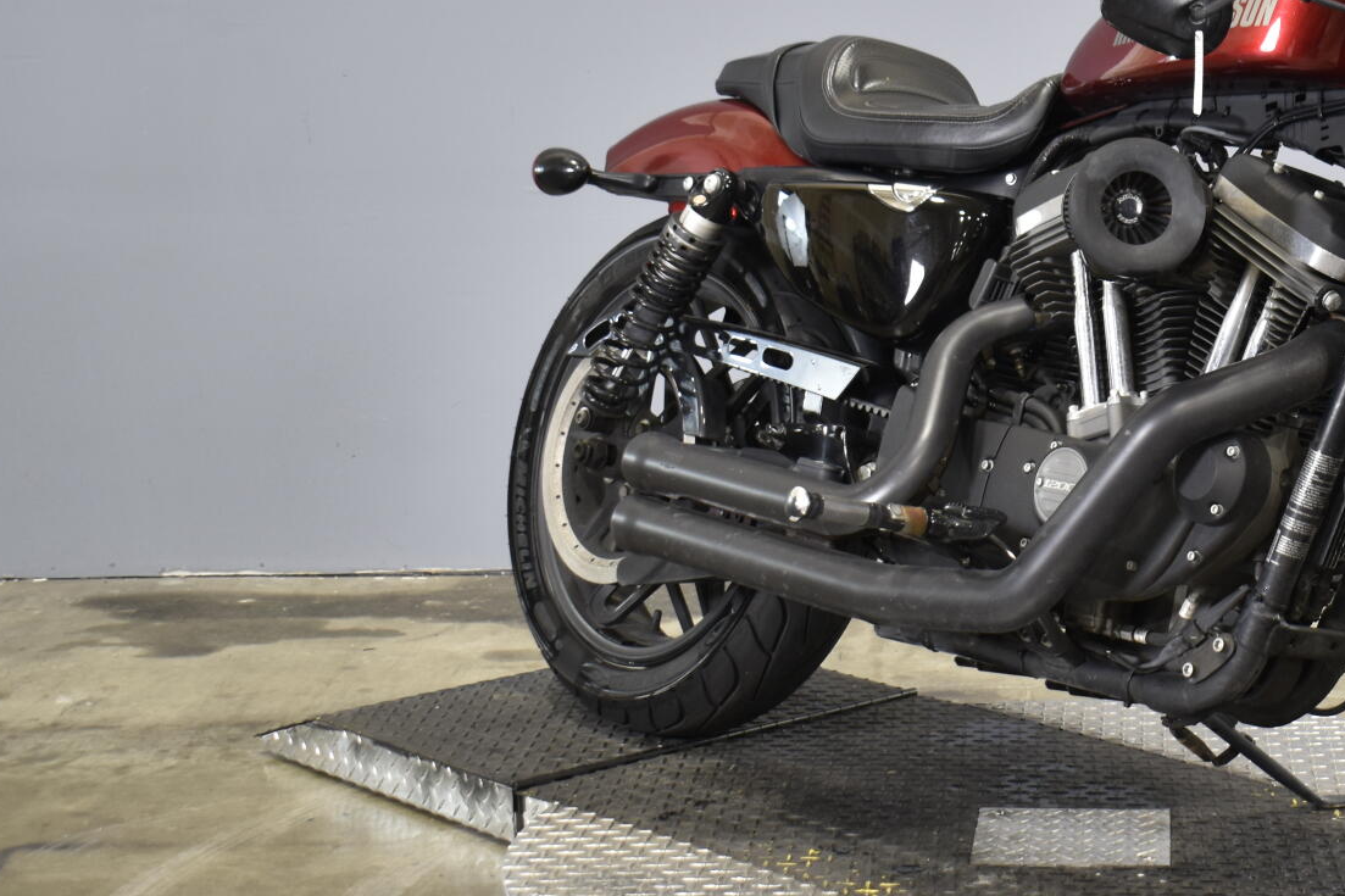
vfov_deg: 17.3
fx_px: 2947
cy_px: 402
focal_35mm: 79
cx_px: 1163
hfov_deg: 25.1
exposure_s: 1/13
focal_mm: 29
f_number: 4.2
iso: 400
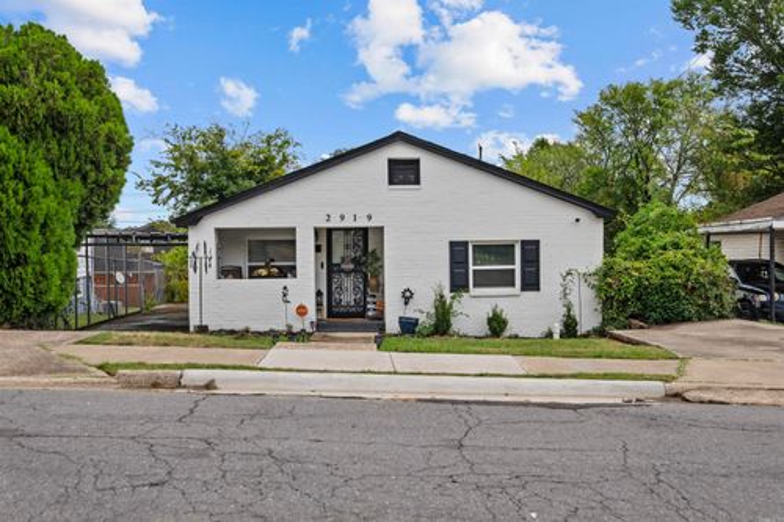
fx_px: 784
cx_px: 392
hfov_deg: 53.1
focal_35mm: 36
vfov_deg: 36.8
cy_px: 261
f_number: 8
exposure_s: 1/125
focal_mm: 24
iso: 400
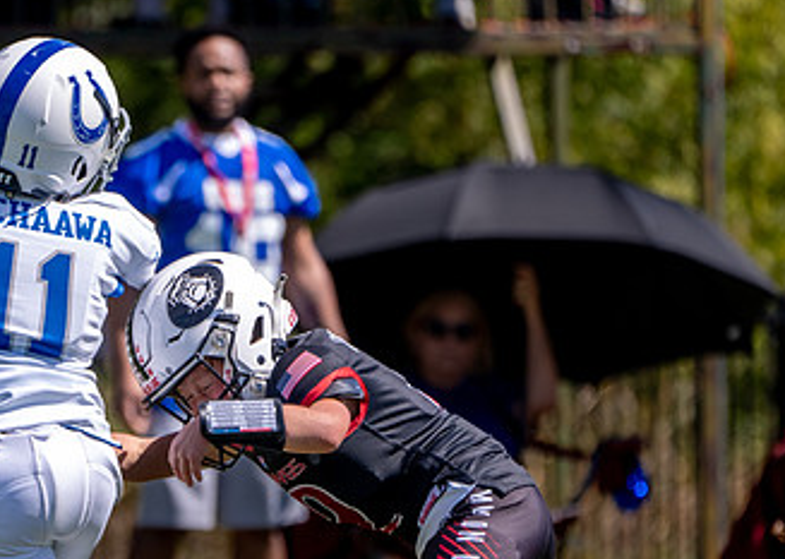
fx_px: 21675
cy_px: 382
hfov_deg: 2.1
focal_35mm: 973
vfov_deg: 1.5
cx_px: 187
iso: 320
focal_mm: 400
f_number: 5.6
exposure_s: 1/1250
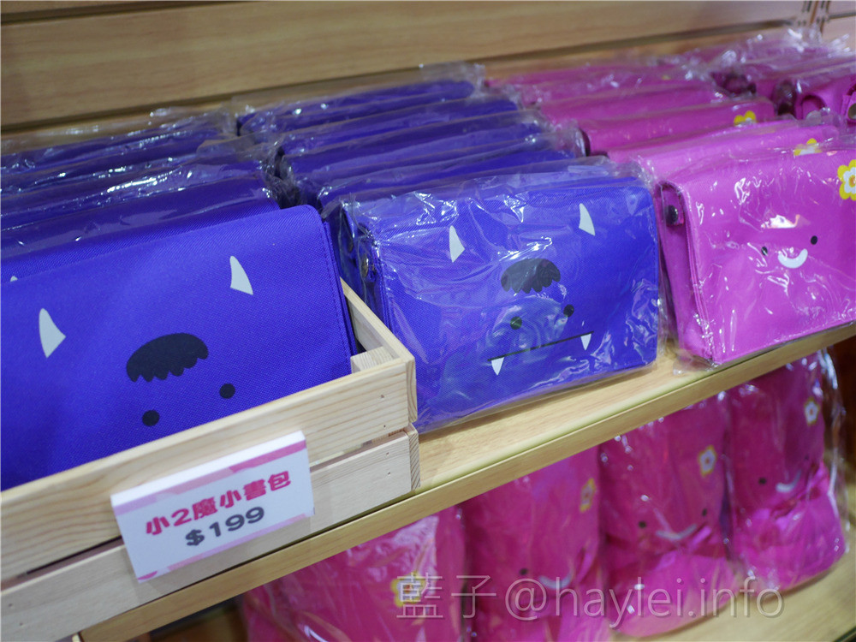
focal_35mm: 30
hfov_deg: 60.0
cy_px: 321
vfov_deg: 46.8
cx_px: 428
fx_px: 742
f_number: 1.7
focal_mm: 15
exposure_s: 1/60
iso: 1000
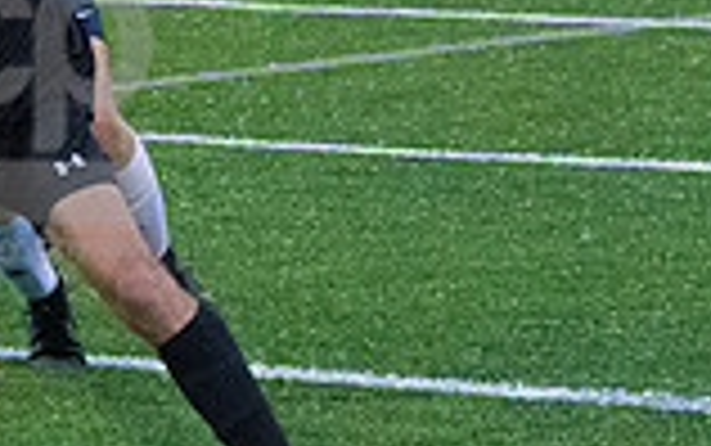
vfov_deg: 3.0
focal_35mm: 437
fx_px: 8474
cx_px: 14
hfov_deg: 4.8
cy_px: 104
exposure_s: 1/1250
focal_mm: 78
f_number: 4.5
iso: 6400
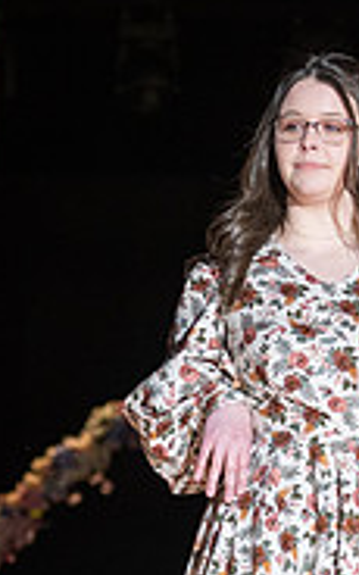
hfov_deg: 4.3
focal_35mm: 306
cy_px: 469
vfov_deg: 6.9
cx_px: 394
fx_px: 4790
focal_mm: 70
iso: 640
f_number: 2.8
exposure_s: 1/800
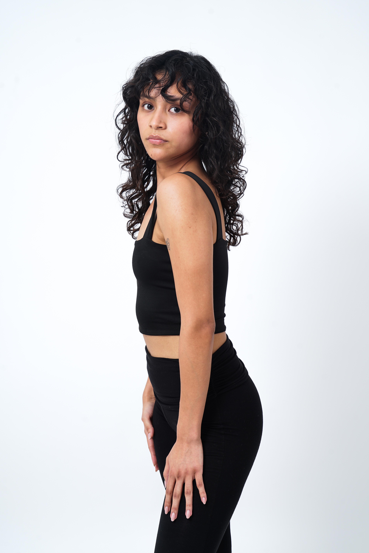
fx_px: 876
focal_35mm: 57
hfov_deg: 23.8
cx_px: 184
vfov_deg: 35.1
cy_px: 276
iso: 80
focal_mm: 57
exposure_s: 1/100
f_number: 8
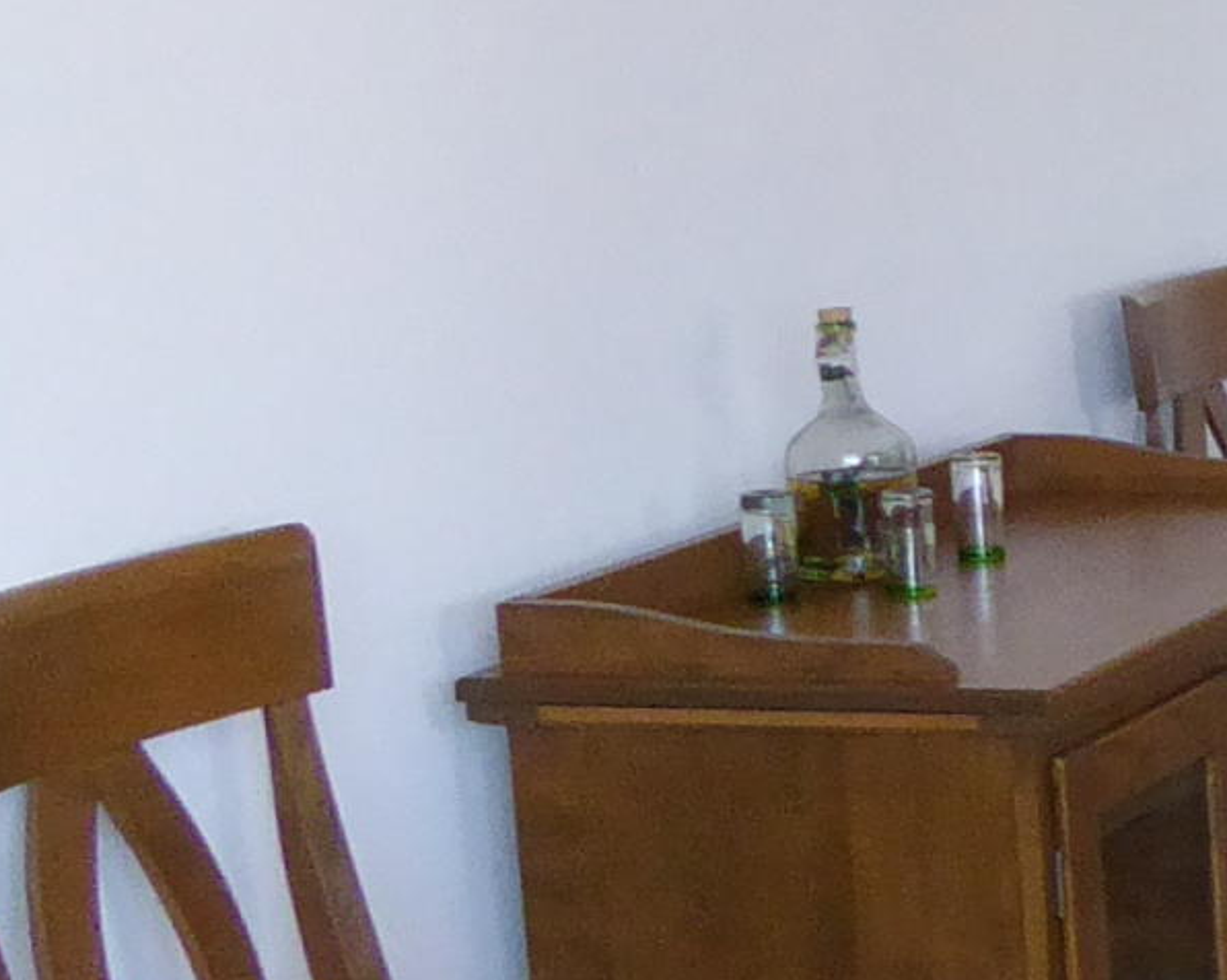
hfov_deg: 13.6
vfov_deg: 13.0
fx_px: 4282
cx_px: 2538
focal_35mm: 118
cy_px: 714
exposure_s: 1/60
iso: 400
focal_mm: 4.3
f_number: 3.3
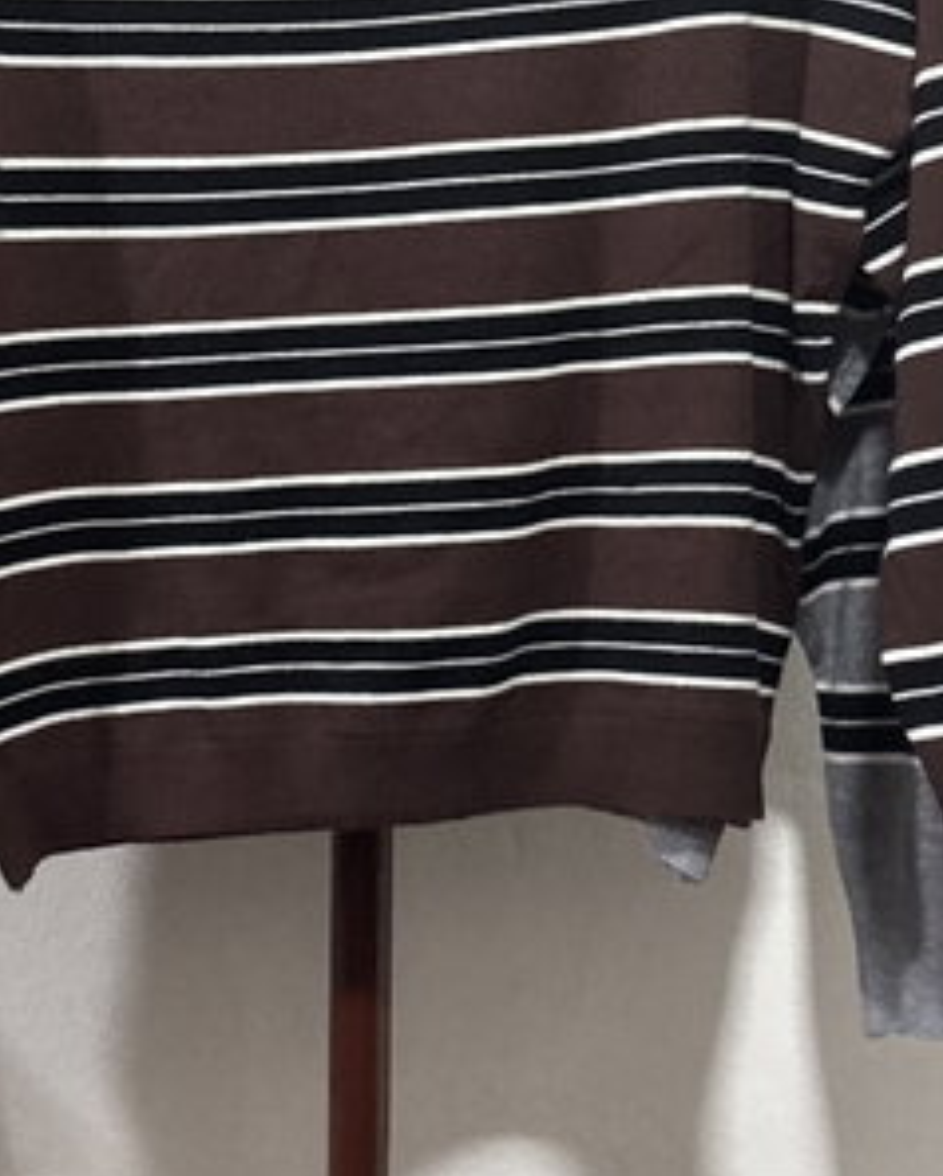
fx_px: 3171
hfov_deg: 16.9
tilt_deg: +0.8
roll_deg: -1.5
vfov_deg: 20.7
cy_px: 192
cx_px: 408
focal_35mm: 91
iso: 250
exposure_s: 1/33
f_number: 1.6
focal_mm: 5.96
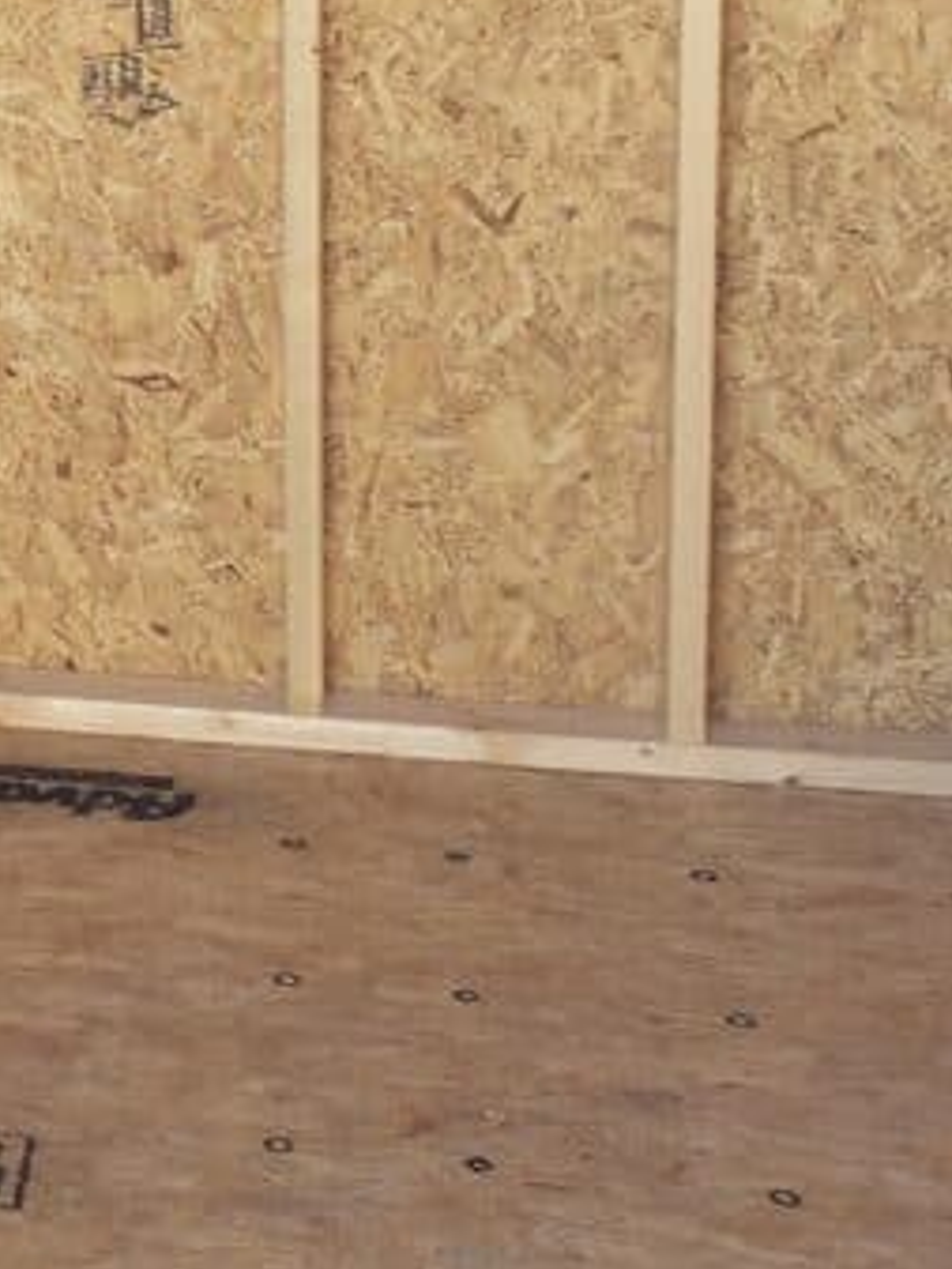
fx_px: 2895
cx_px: -369
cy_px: -79
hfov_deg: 17.3
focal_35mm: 79
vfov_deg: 23.4
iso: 64
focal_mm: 4.3
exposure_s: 1/100
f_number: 2.4
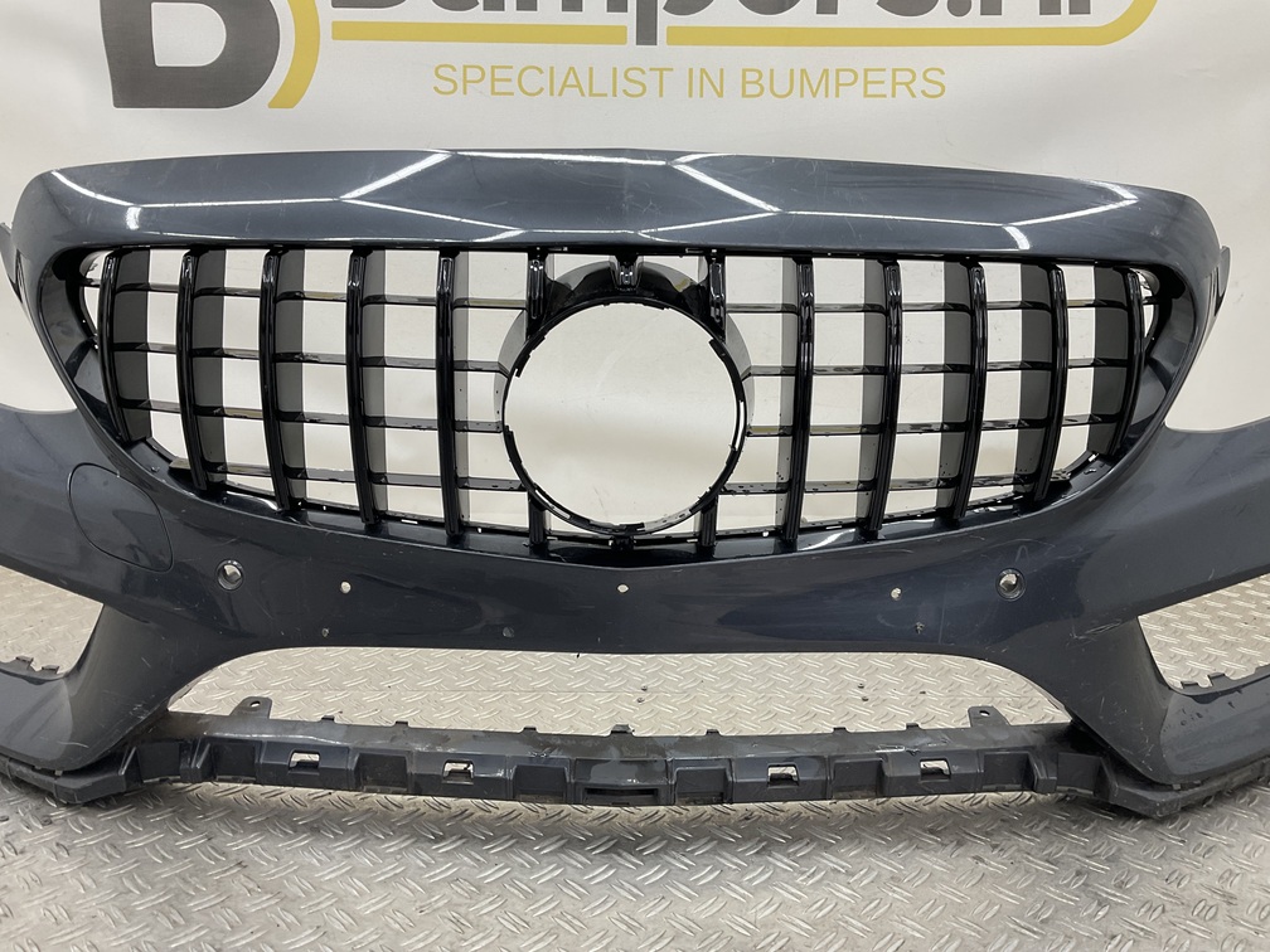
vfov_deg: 48.2
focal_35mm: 29
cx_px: 635
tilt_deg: -16.9
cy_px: 476
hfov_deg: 61.7
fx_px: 1064
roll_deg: -1.7
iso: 32
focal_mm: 3
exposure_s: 1/100
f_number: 1.8
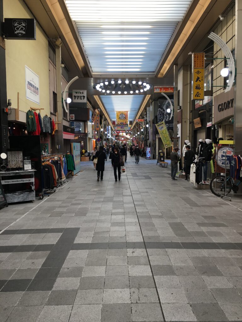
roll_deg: +0.7
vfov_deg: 61.7
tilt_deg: -3.9
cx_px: 121
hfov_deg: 48.2
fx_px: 270
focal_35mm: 29
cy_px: 161
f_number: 2.2
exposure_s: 1/60
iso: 25
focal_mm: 4.15
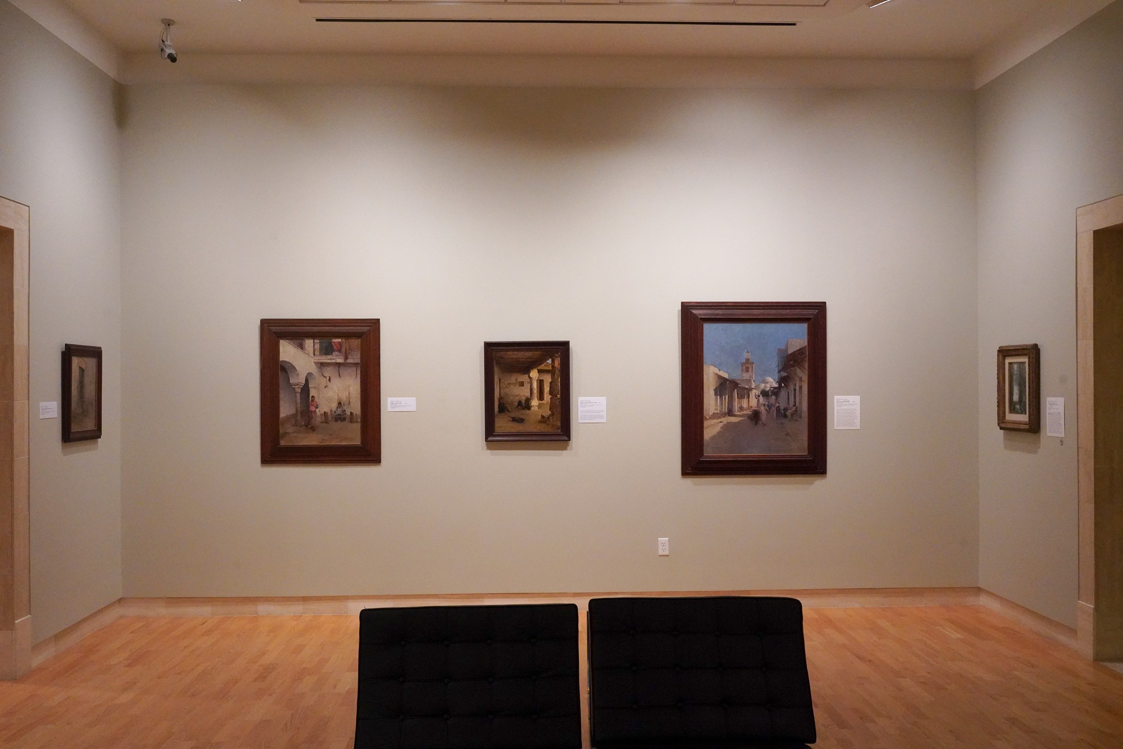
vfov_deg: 43.6
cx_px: 562
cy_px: 374
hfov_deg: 61.9
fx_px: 936
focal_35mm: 30
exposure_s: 1/80
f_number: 11
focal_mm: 30
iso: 8000
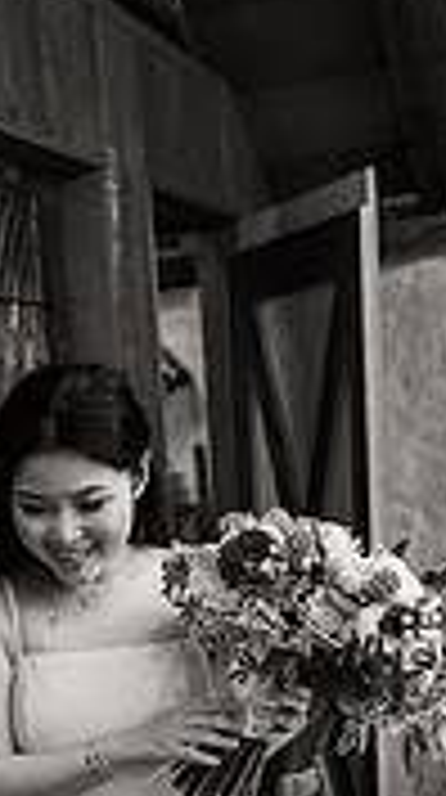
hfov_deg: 18.5
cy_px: 872
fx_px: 1351
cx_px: 68
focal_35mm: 64
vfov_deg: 29.6
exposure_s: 1/160
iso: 2500
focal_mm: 24
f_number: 4
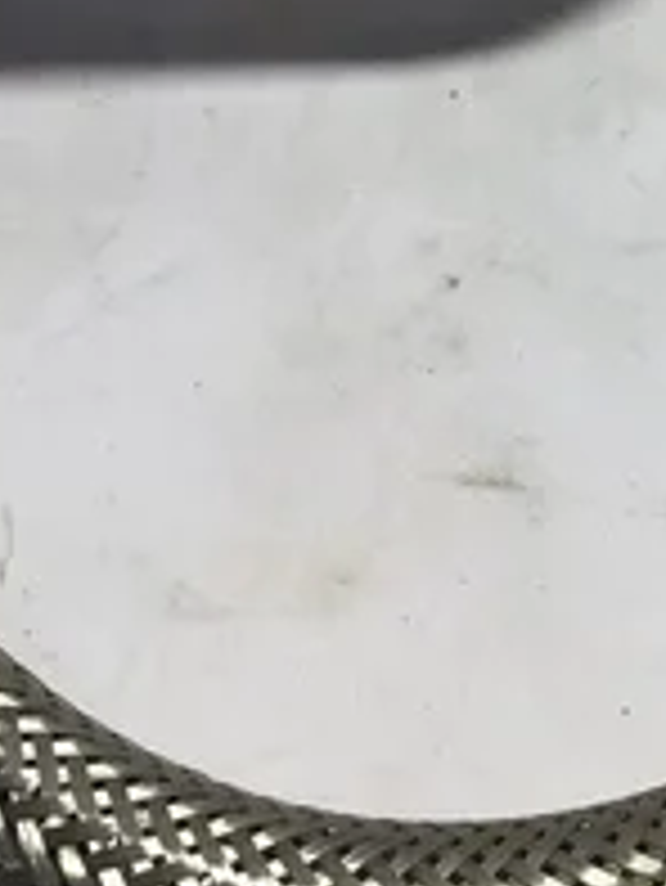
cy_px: -202
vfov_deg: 16.0
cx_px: 623
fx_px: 3024
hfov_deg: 12.5
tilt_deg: -40.6
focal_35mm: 118
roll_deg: -0.9
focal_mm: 3.3
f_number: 2.4
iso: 25
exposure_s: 1/131
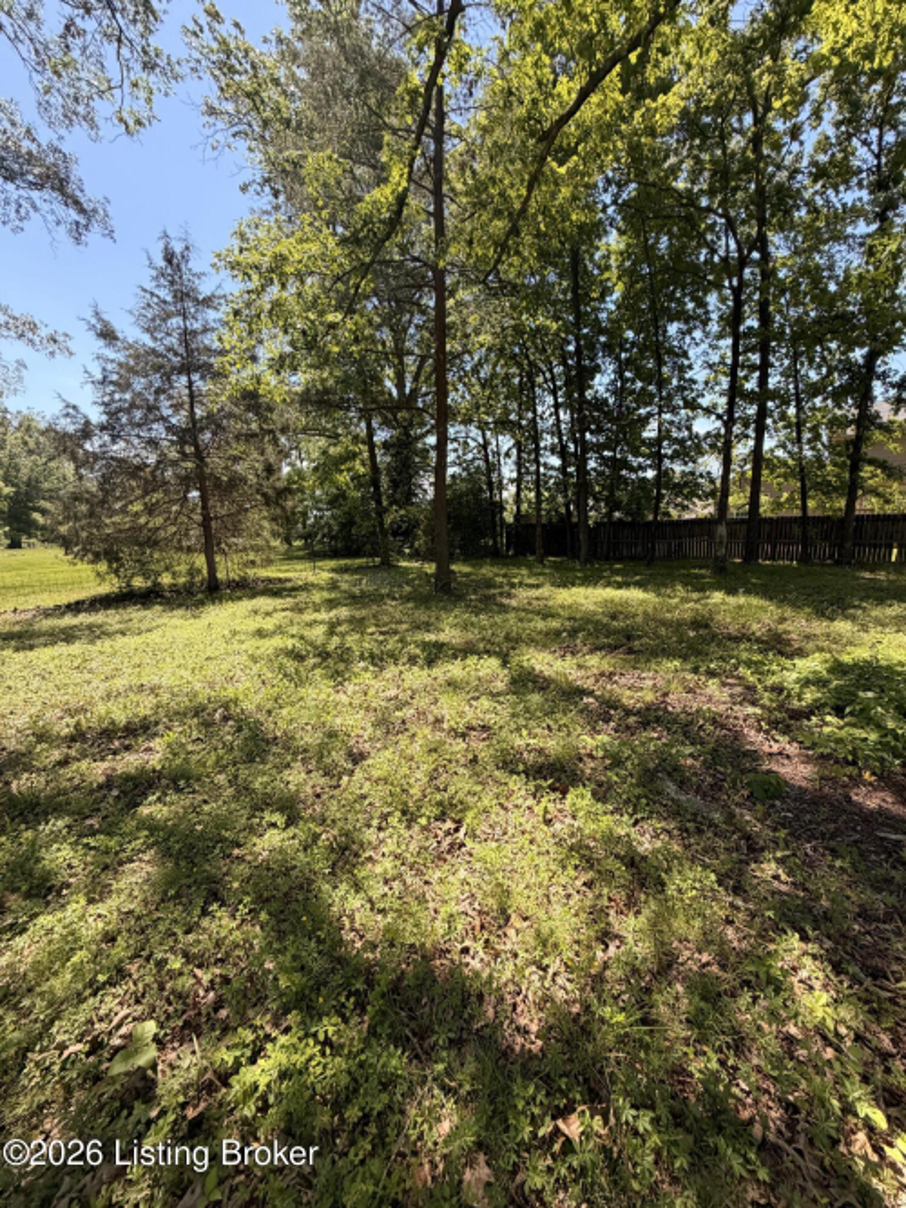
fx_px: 489
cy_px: 604
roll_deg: -1.1
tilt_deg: -11.5
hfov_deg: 85.7
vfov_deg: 102.1
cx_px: 453
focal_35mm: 14
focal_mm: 2.22
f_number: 2.2
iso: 50
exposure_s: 1/502
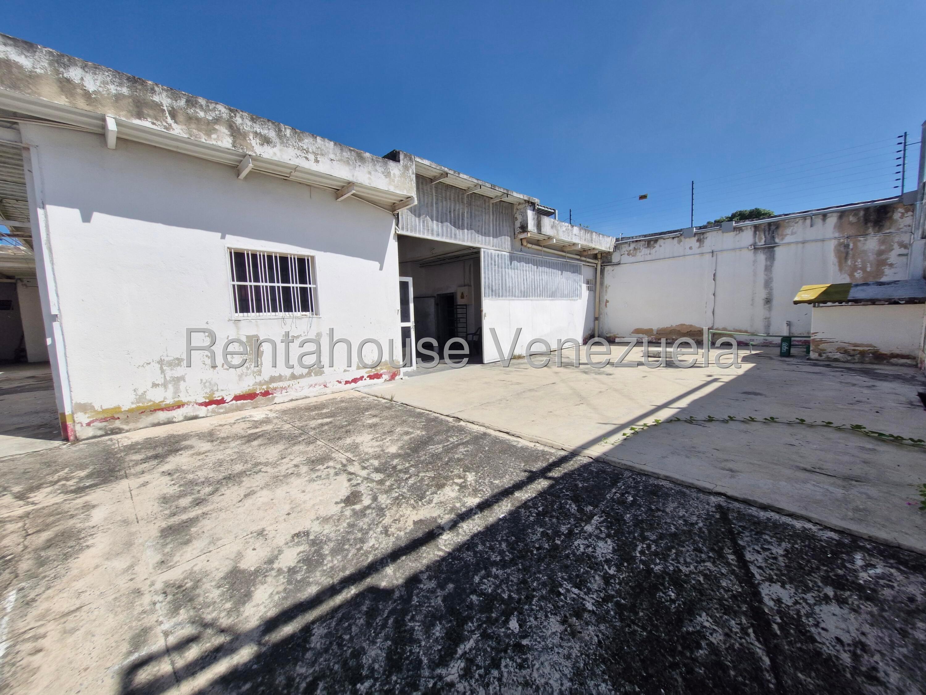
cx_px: 463
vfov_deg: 89.9
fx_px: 348
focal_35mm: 13
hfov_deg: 106.2
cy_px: 348
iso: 50
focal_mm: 1.74
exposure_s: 1/2704
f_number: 2.2
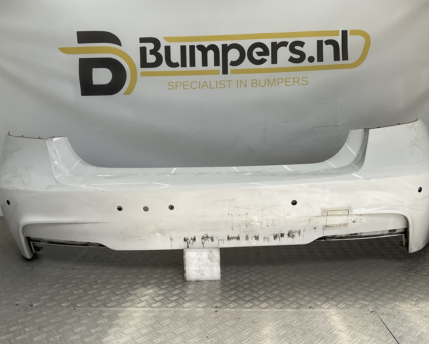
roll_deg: -0.3
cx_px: 220
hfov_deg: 57.2
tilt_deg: -6.8
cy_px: 169
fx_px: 394
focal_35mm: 31
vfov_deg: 47.1
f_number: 1.8
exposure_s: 1/642
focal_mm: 3
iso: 16
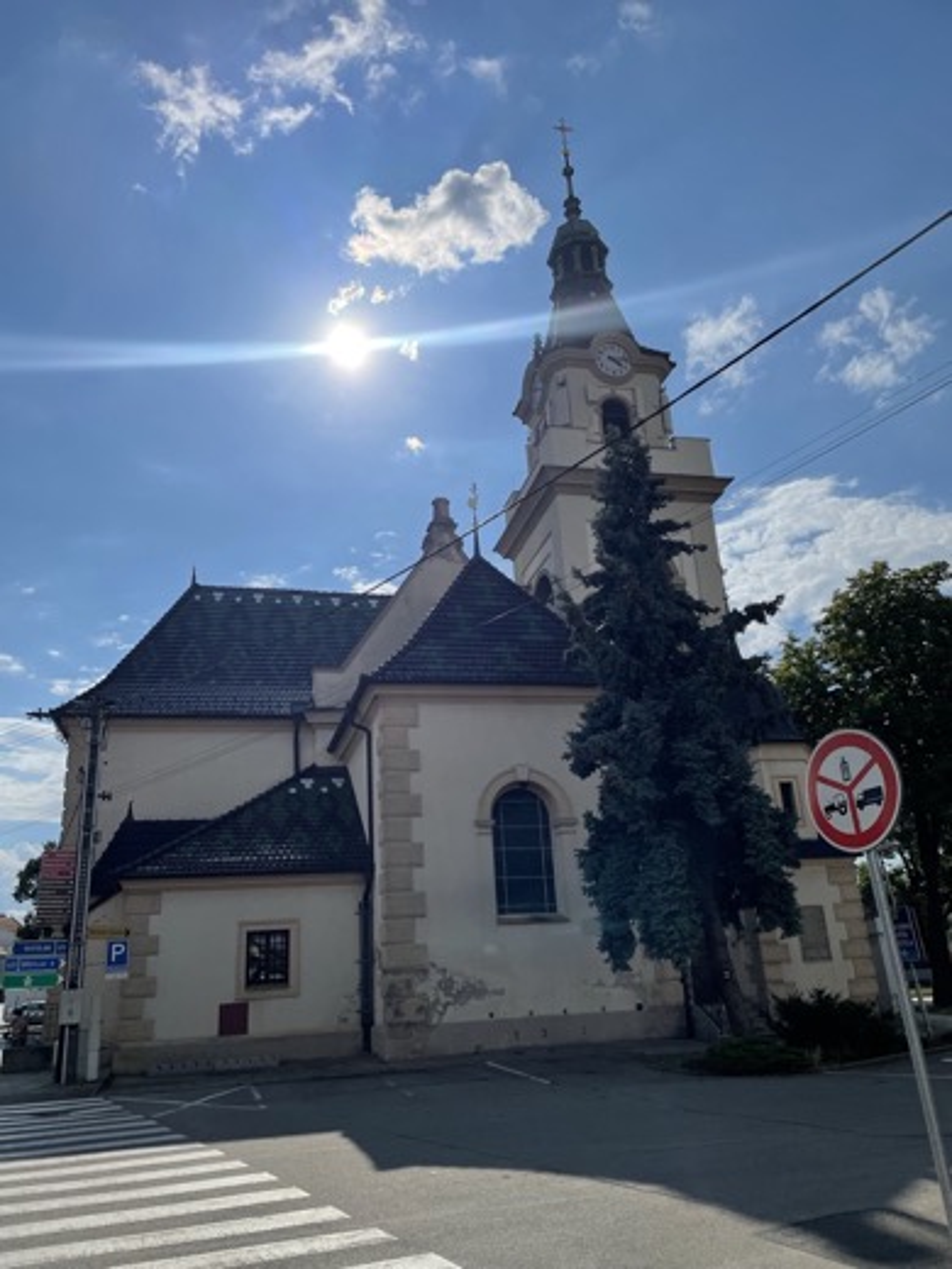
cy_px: 634
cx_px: 476
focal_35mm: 26
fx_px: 953
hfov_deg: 53.1
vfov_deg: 67.3
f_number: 1.6
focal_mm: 4.2
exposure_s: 1/13333
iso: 32
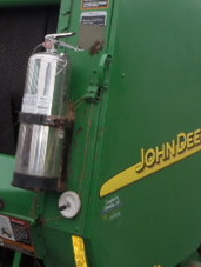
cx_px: 73
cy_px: 91
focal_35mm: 67
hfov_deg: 21.9
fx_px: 517
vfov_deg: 28.7
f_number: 4.5
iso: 80
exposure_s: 1/80
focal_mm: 5
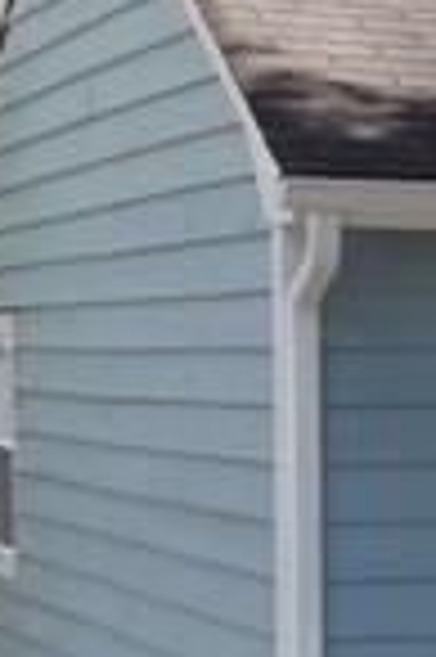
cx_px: 1407
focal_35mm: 226
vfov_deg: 9.0
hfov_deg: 5.6
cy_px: 698
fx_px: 4115
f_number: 4.2
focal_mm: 5.6
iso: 125
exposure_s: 1/200
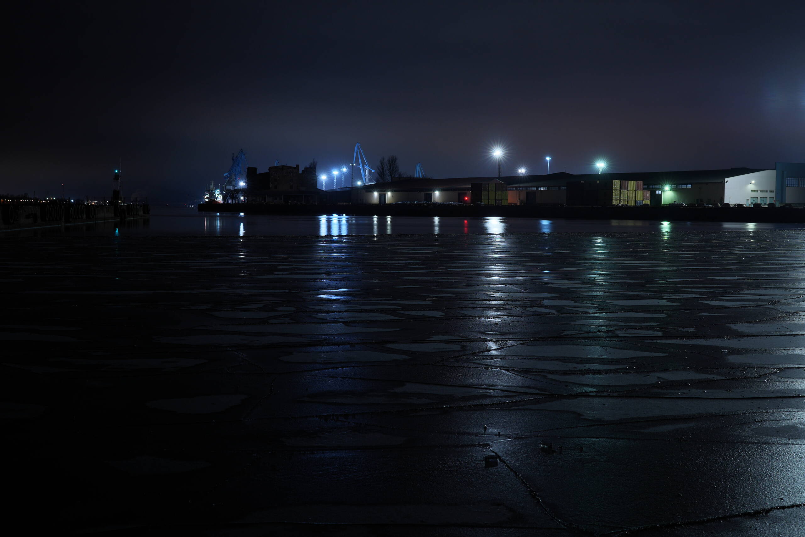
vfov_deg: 27.0
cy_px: 268
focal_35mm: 50
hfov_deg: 39.6
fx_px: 1118
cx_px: 402
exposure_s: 3.2
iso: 100
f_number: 5
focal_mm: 50
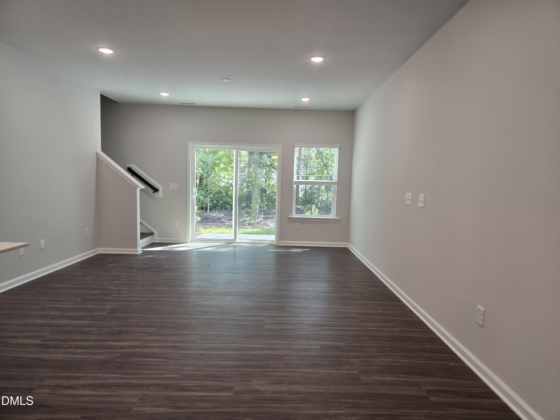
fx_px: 372
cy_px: 210
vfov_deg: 58.9
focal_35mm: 23
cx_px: 280
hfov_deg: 73.9
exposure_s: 1/120
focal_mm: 5.4
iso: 100
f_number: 1.8
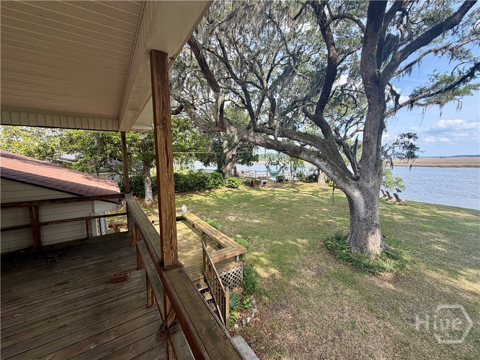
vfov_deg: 85.7
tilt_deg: -4.4
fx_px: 194
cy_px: 180
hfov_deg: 102.1
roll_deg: +0.8
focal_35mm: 14
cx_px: 240
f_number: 2.2
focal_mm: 2.22
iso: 64
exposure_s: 1/436
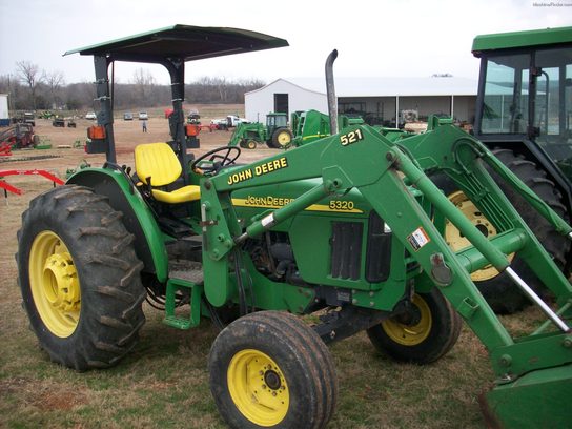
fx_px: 611
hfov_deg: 50.1
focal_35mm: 37
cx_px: 286
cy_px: 214
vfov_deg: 38.7
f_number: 2.8
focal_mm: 6.2
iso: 80
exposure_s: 1/375
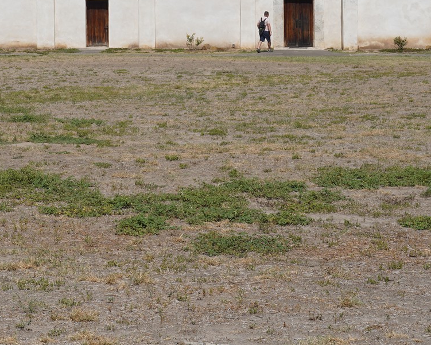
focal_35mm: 125
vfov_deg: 12.2
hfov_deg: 15.3
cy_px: -21
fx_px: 1595
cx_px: 90
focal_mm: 50
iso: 100
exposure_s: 1/100
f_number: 20
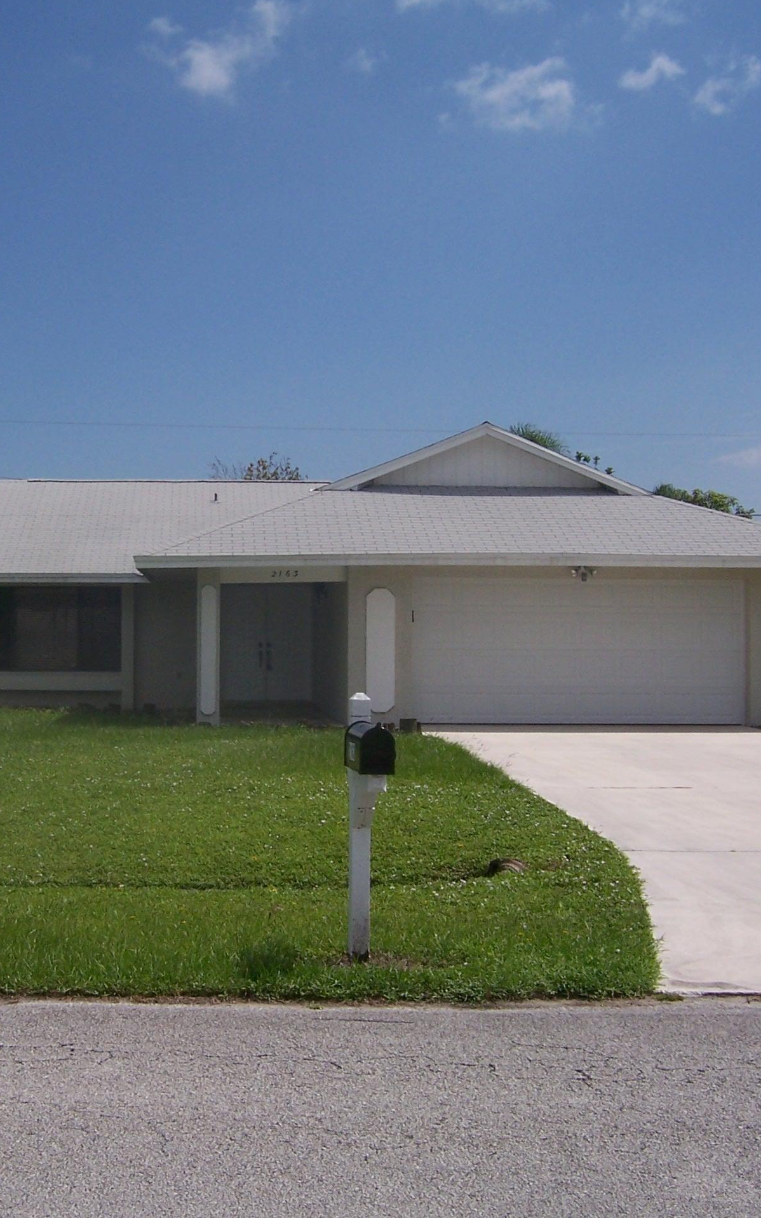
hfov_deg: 27.1
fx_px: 1560
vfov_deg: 42.6
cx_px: 201
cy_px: 611
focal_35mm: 47
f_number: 5.6
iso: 80
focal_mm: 5.5
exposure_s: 1/1000
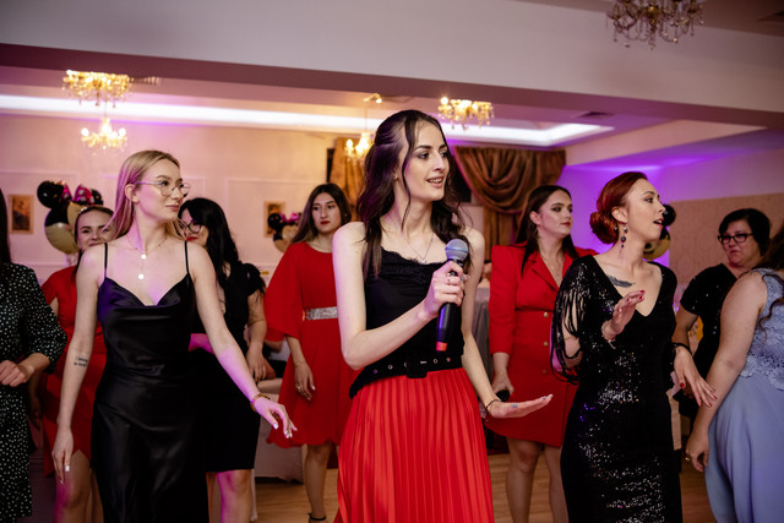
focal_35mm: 35
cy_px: 262
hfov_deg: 54.4
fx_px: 762
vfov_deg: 37.9
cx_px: 392
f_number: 2
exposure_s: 1/200
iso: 1000
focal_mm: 23
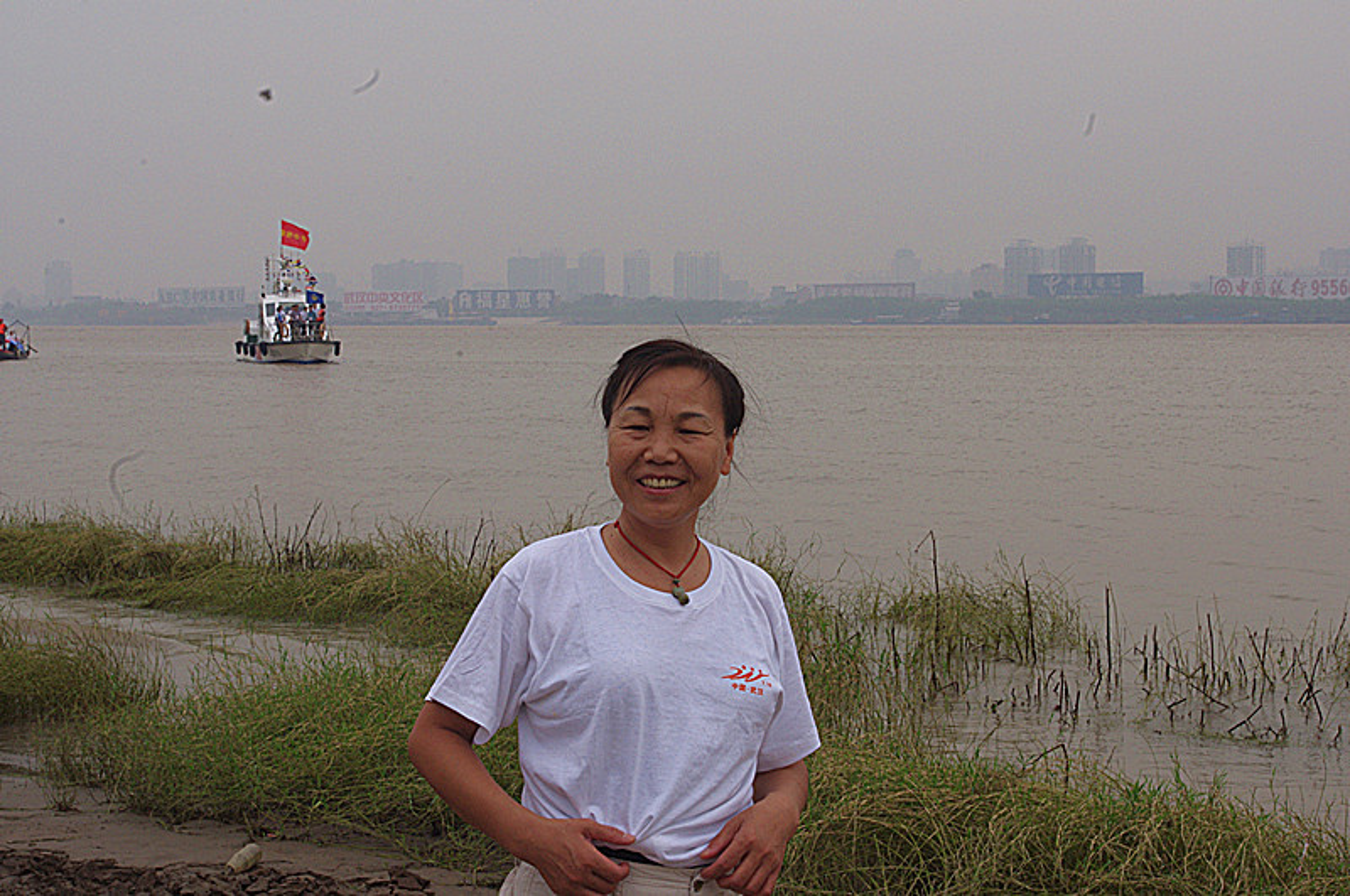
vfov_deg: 22.6
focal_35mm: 60
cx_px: 675
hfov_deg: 33.4
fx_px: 2247
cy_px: 448
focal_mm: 40
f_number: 18
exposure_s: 1/125
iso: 200
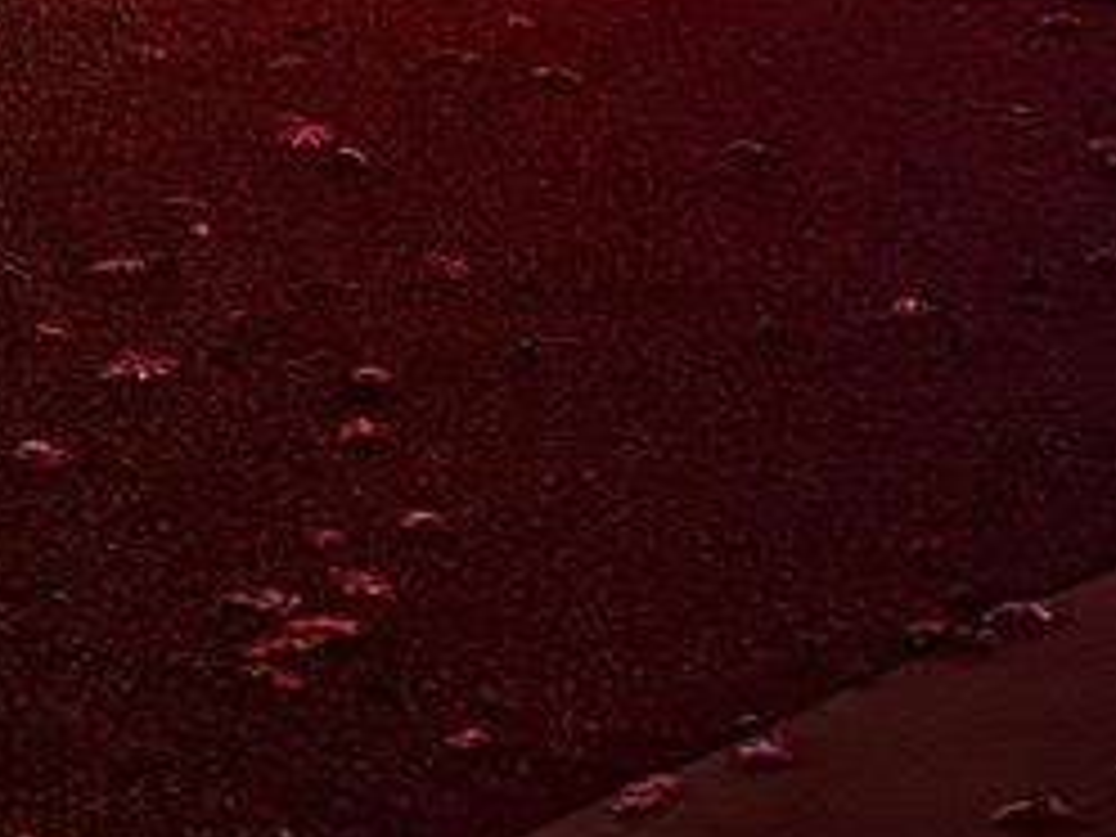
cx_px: 315
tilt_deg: +2.0
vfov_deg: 8.7
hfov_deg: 12.6
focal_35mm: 157
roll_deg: -1.4
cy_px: -1042
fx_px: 5062
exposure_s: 1/40
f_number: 1.5
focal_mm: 5.7
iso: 400
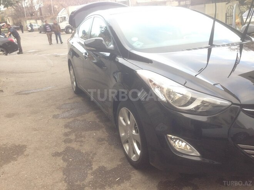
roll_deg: +6.0
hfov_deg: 55.4
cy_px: 95
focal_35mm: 33
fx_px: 242
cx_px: 127
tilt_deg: -17.2
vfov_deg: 42.9
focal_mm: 4.12
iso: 64
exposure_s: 1/60
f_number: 2.4
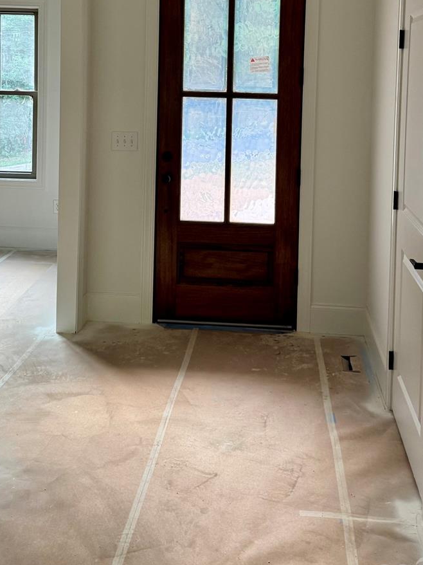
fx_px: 685
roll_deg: -0.3
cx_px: 222
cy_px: 107
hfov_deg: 34.3
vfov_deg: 42.6
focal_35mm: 42
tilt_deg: -1.9
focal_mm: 6.76
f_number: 1.78
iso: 200
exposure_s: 1/82
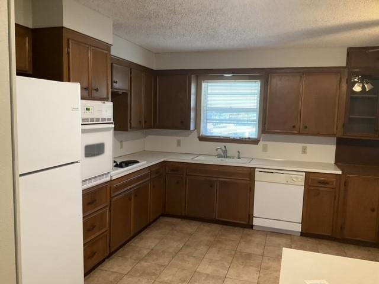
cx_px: 190
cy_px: 142
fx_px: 318
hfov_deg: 61.7
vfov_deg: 48.2
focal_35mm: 29
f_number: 1.8
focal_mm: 3
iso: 250
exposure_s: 1/40
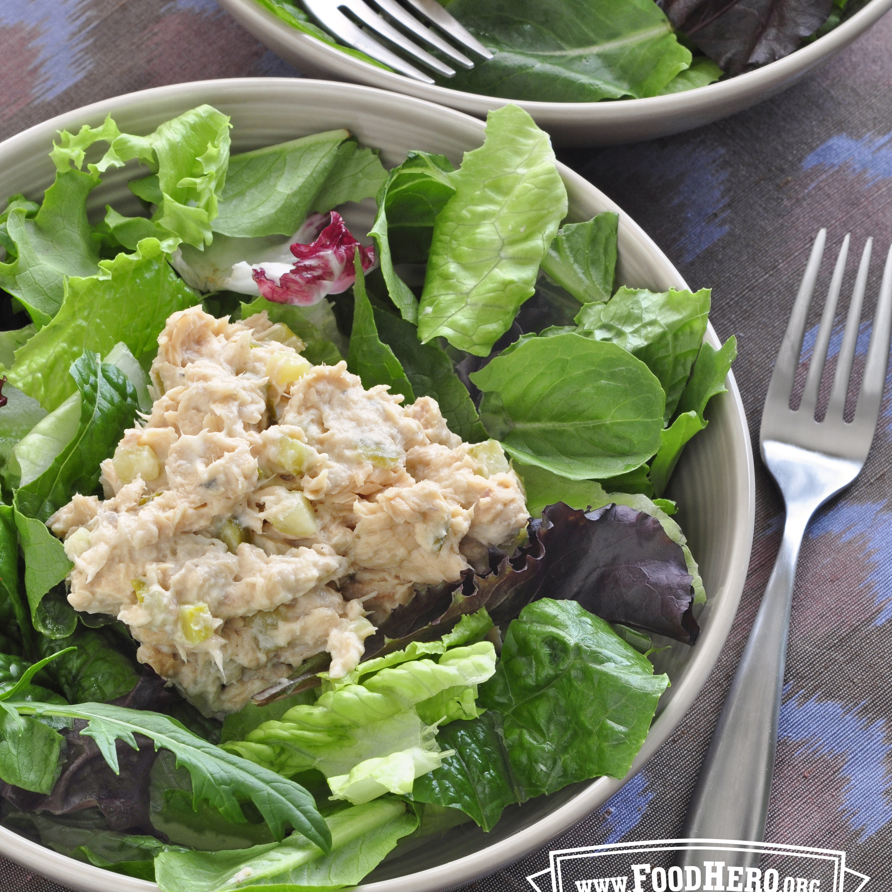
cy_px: 290
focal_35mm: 164
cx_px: 448
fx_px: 4771
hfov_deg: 10.7
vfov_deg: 10.7
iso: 320
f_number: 13
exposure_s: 1/4
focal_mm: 85
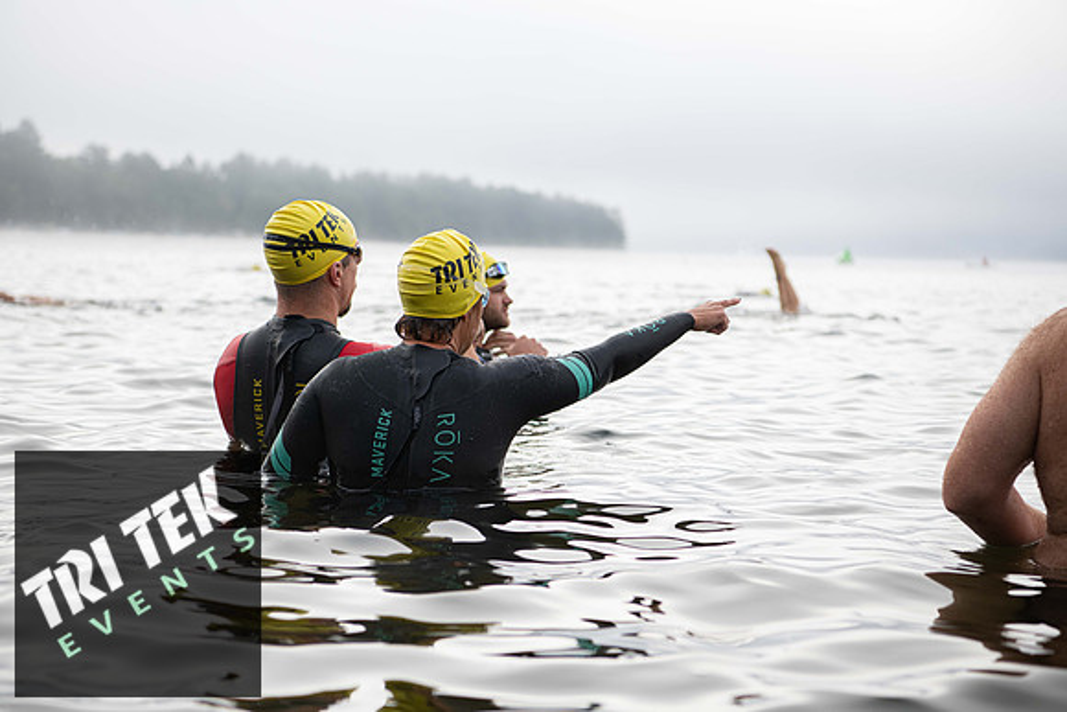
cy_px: 356
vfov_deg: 19.5
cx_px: 534
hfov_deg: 28.8
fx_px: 2075
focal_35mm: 70
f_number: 4
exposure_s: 1/1000
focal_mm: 70
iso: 320
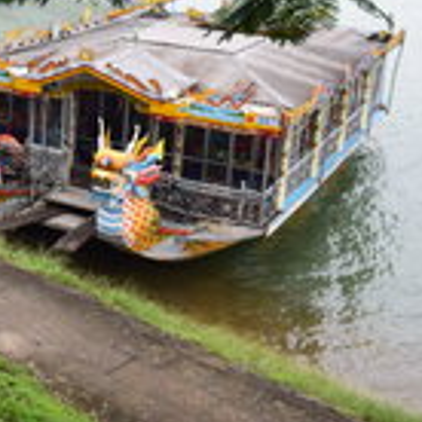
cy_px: 23
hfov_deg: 21.4
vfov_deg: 22.6
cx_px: -110
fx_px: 1021
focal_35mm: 74
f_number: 8
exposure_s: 1/50
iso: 400
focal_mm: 20
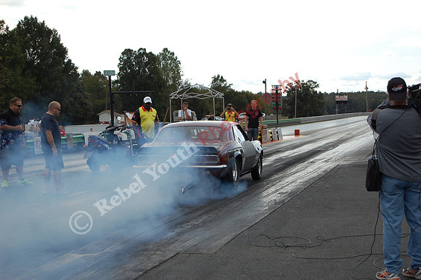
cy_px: 140
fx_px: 912
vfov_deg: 17.5
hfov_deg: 26.0
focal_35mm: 78
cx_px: 210
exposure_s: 1/1000
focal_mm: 52
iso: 280
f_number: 5.6
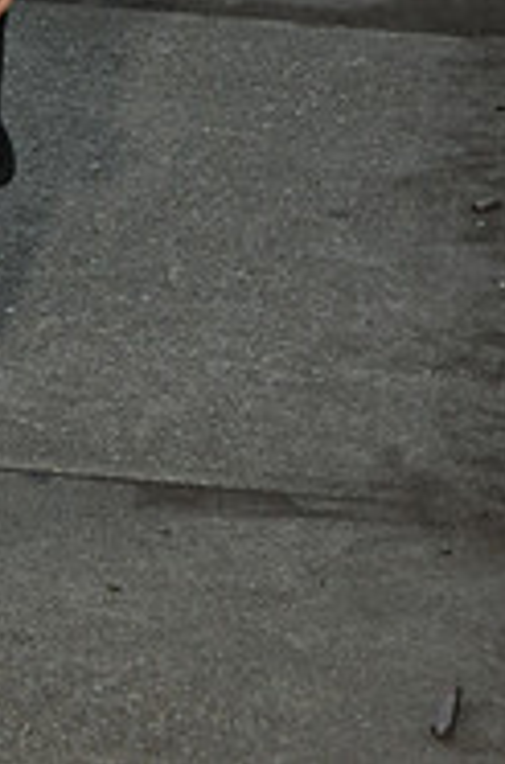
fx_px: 4761
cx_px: -68
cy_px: -423
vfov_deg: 8.9
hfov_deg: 6.0
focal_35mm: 225
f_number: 13
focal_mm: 48
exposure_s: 1/250
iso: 800
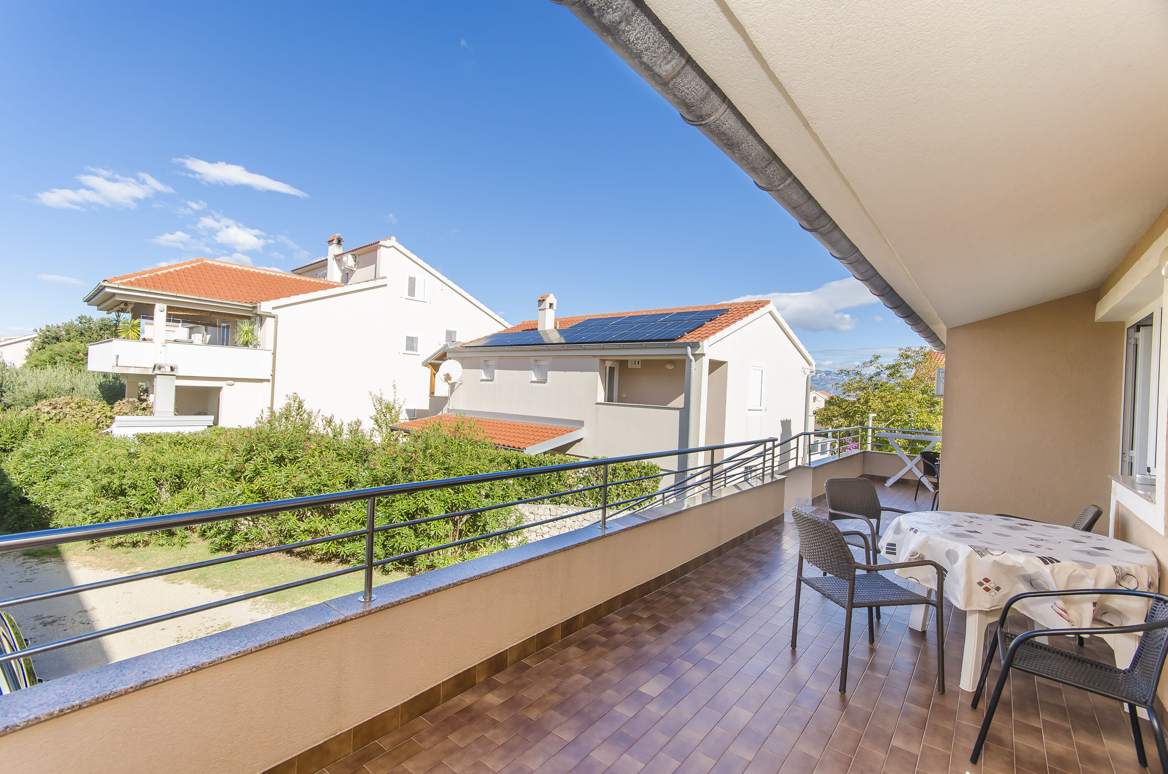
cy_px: 387
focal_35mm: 15
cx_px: 584
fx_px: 486
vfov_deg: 77.1
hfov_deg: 100.5
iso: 100
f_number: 8
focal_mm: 10
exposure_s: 1/160
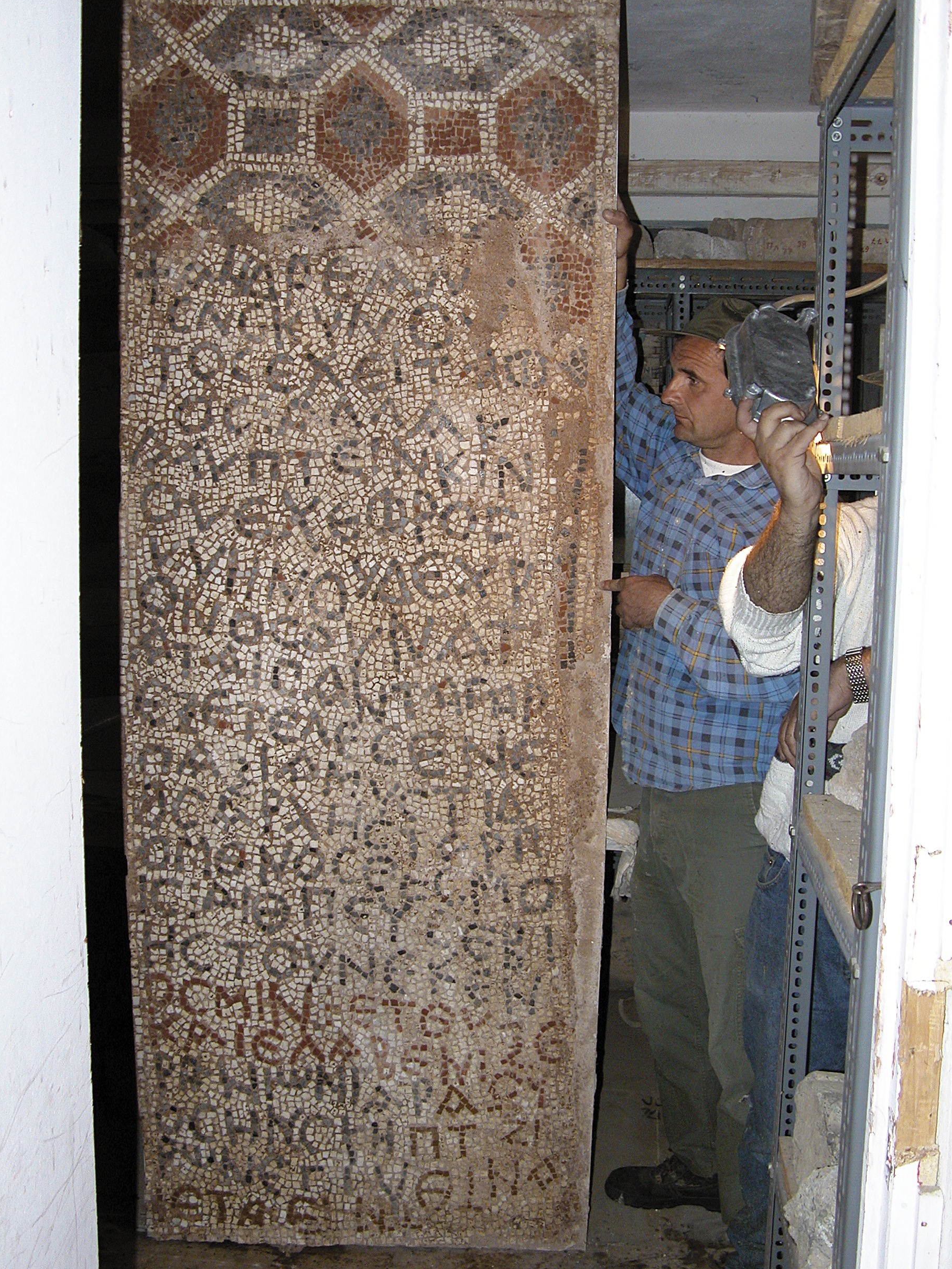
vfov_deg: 50.1
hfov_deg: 38.7
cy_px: 599
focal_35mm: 37
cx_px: 493
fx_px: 1357
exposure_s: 1/60
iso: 200
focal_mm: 9.2
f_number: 2.8
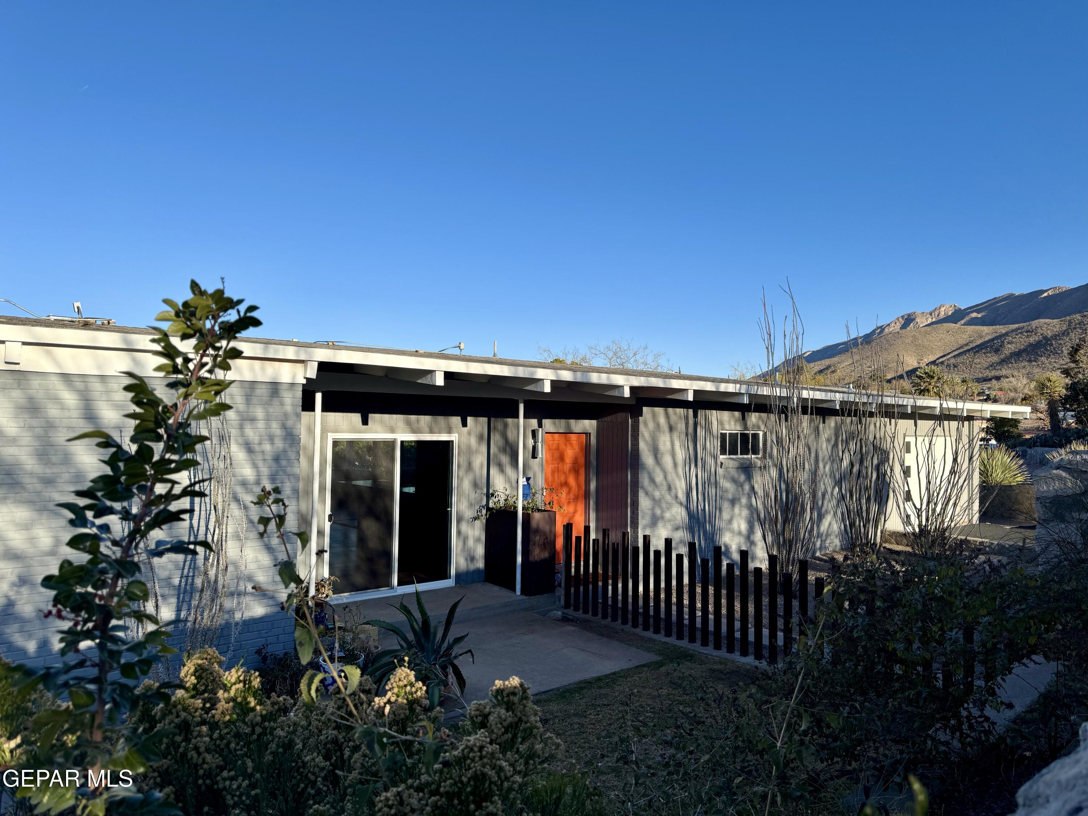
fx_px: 754
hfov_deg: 71.6
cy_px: 408
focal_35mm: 24
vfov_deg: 56.8
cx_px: 544
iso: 80
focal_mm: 6.76
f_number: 1.78
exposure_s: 1/3413
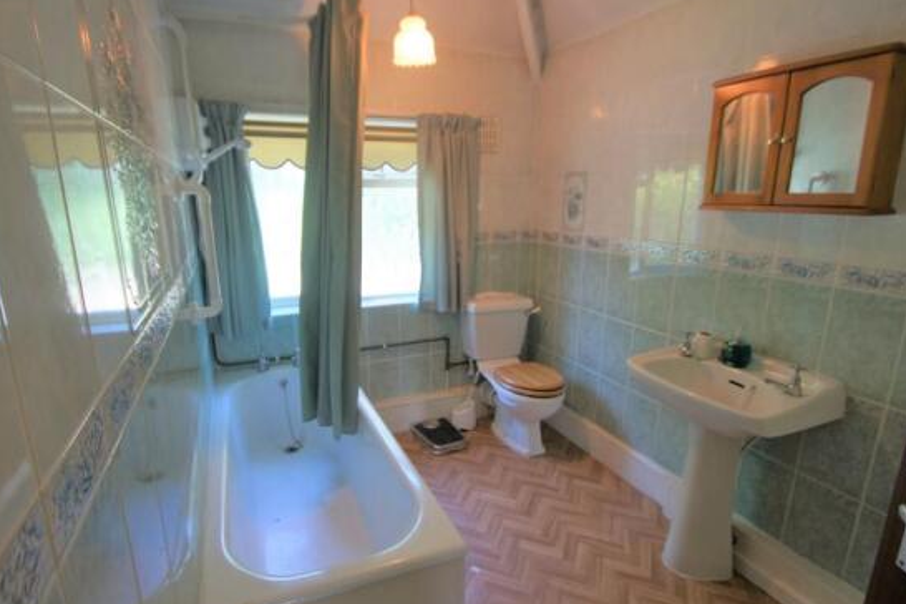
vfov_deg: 67.4
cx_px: 422
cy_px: 295
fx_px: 453
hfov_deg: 89.9
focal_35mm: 18
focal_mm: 10
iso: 250
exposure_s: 1/30
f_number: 3.5
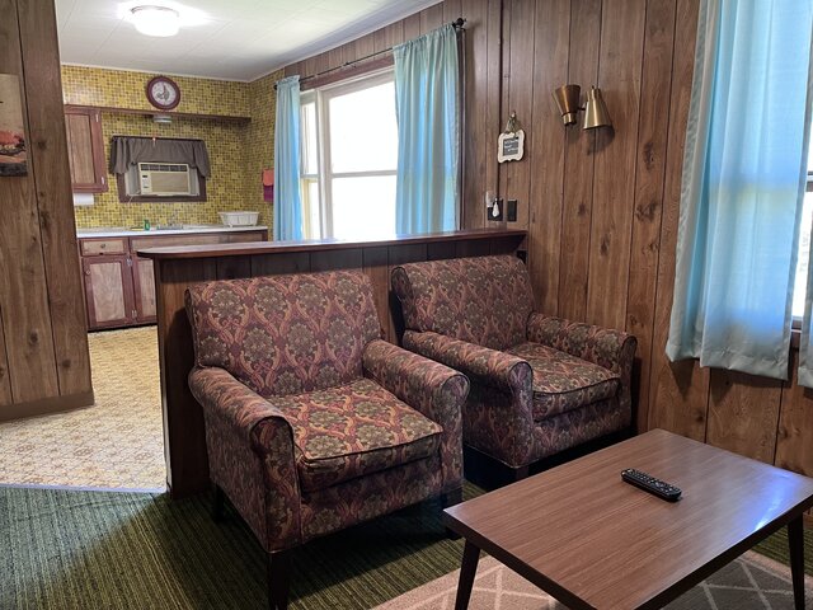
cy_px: 305
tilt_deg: -10.0
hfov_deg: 67.3
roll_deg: +0.0
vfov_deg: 53.1
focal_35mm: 26
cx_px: 406
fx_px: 611
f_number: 1.6
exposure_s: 1/60
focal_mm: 5.1
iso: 320
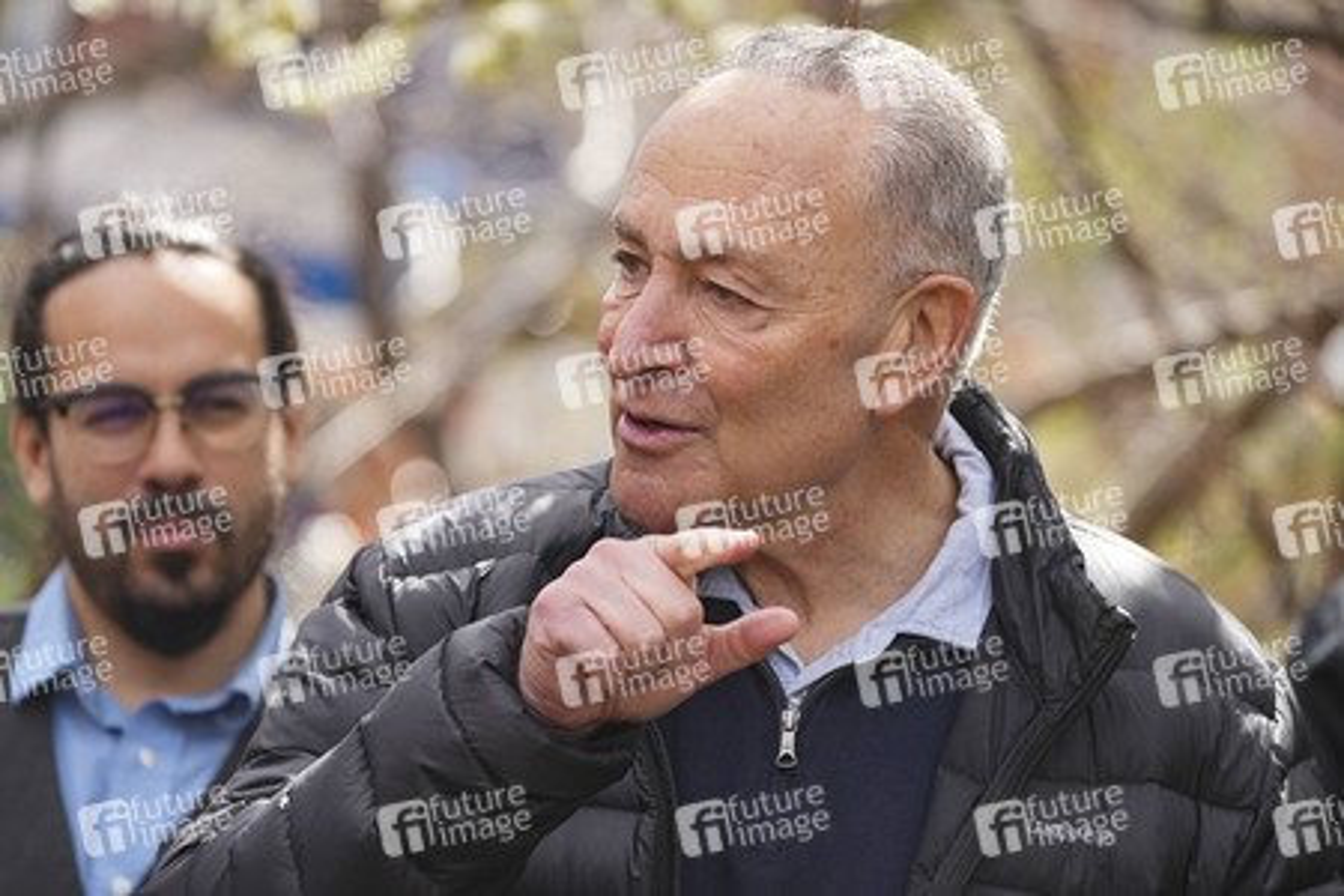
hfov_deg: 10.3
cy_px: 448
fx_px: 7466
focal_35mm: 200
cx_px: 672
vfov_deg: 6.9
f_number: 5.6
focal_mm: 200
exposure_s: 1/640
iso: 400
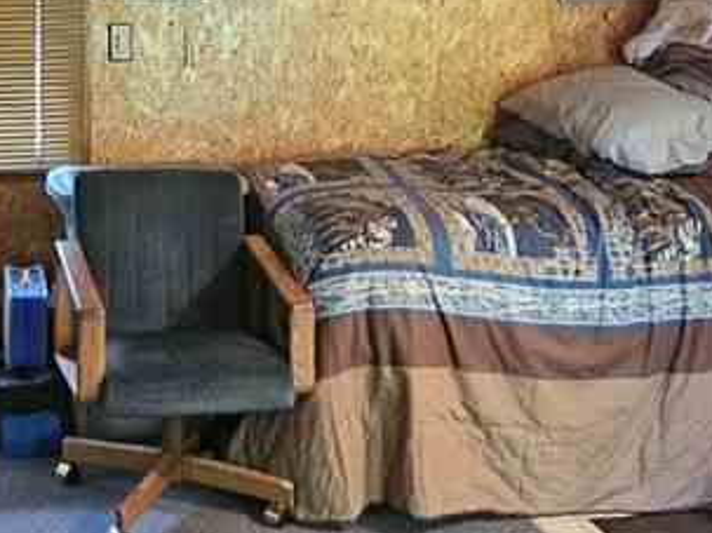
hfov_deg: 33.3
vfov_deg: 26.0
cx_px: 87
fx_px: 1131
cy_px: 101
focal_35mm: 55
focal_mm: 2.2
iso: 640
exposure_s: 1/30
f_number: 2.2
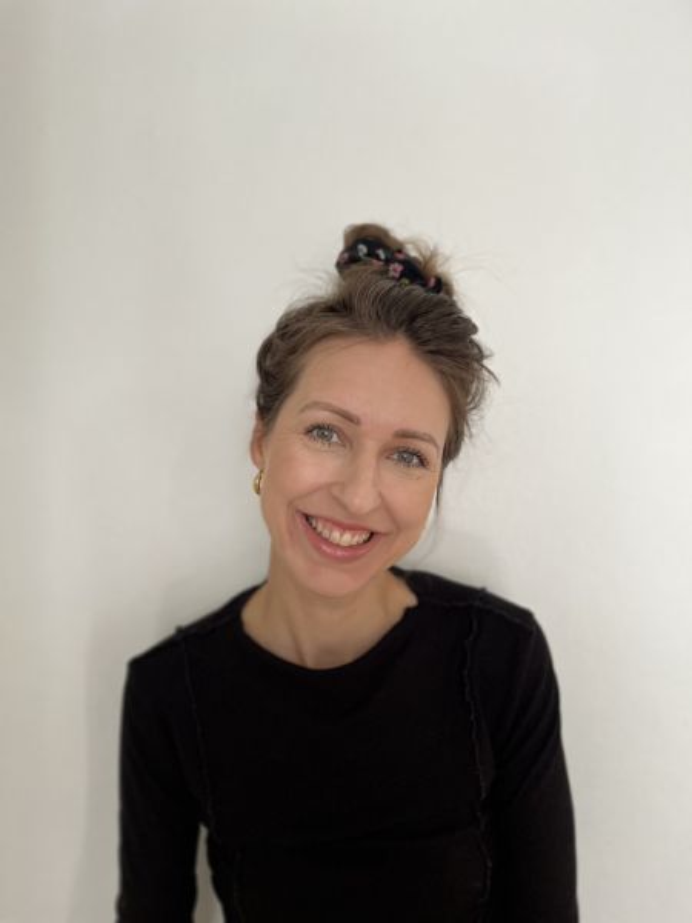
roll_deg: -0.4
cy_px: 462
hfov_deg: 53.1
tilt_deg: -1.7
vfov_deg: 67.3
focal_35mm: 26
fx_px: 693
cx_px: 346
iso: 100
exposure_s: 1/50
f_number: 1.6
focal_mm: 5.1
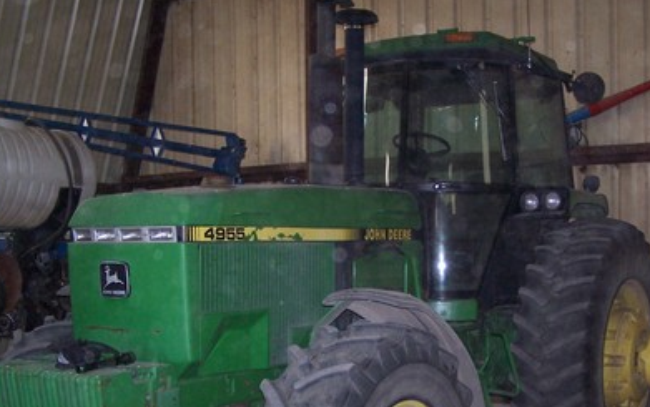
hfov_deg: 36.2
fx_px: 993
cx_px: 377
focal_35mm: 56
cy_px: 306
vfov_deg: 23.0
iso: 140
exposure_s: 1/60
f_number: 2.8
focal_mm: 6.3
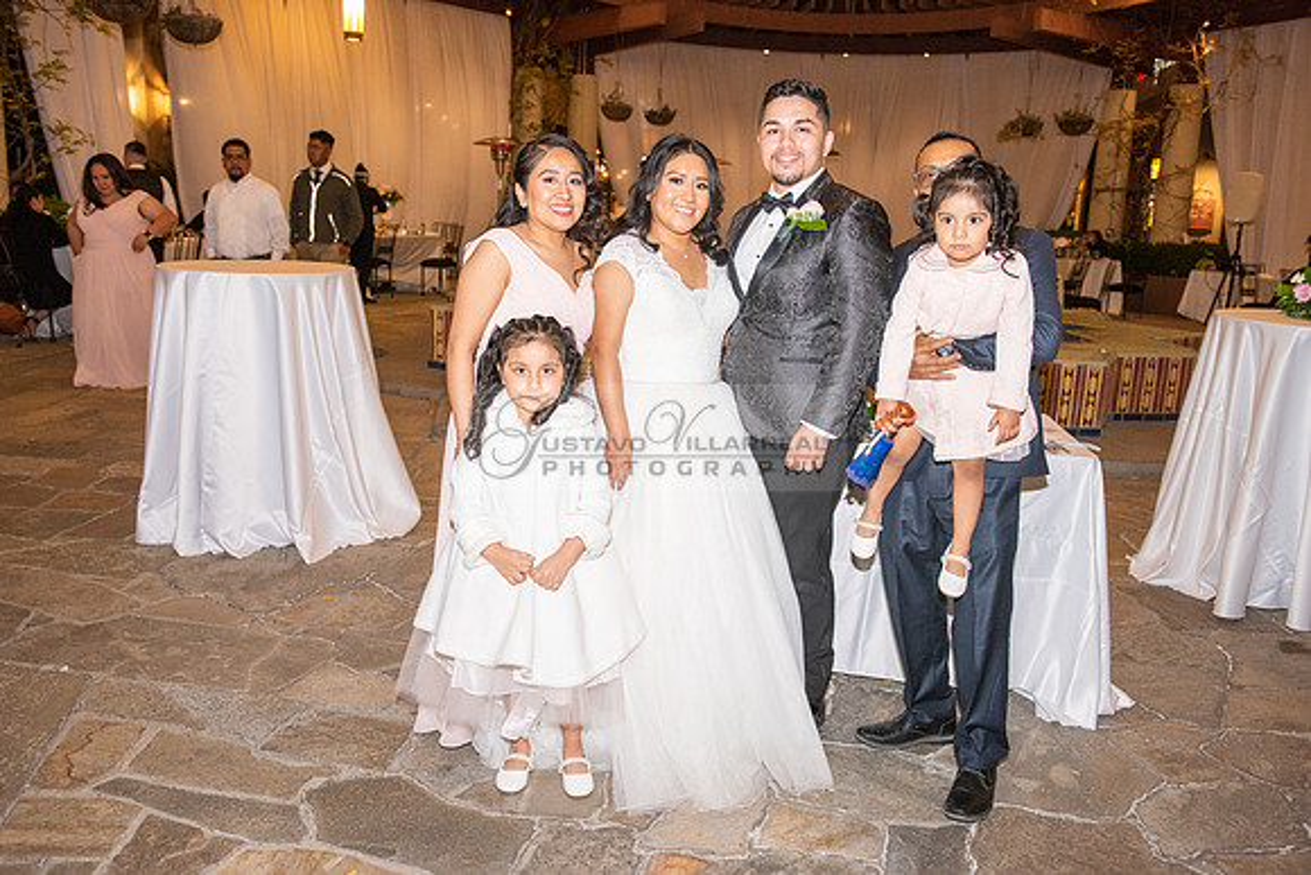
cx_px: 656
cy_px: 438
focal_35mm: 30
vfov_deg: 43.6
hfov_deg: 61.9
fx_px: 1092
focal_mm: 29
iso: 1600
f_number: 4
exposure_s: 1/160
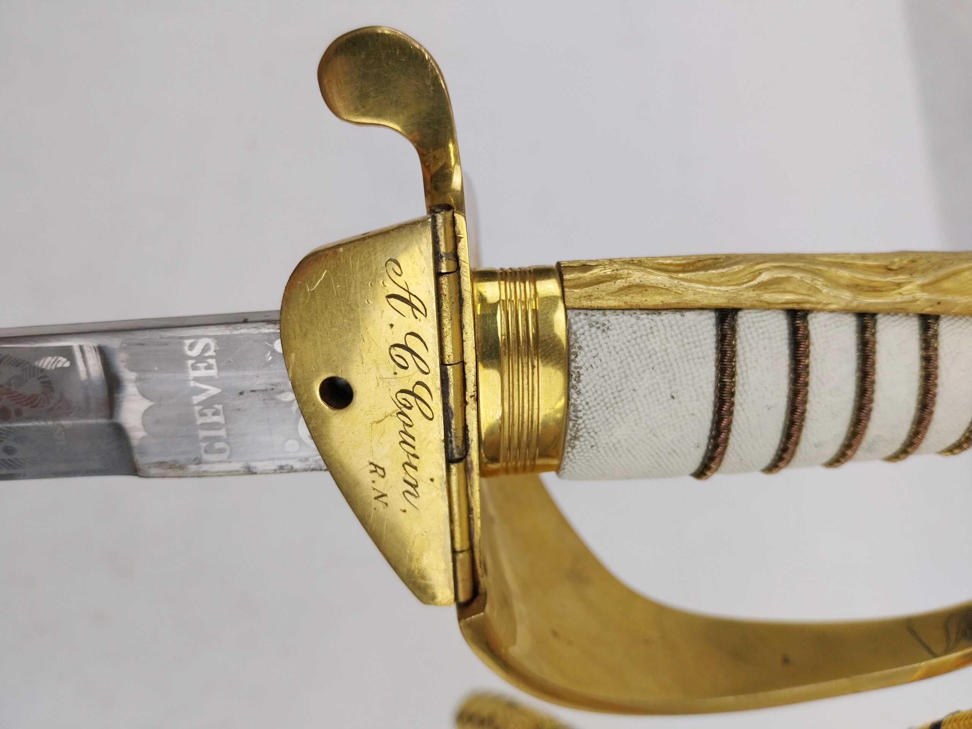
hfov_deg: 67.3
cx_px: 486
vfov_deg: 53.1
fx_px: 730
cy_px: 364
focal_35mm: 26
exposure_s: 1/100
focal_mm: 4
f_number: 1.8
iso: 40
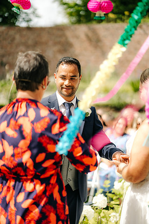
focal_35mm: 85
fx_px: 528
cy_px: 112
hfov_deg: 16.1
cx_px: 74
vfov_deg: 23.9
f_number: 2
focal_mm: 85
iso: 100
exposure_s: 1/4000
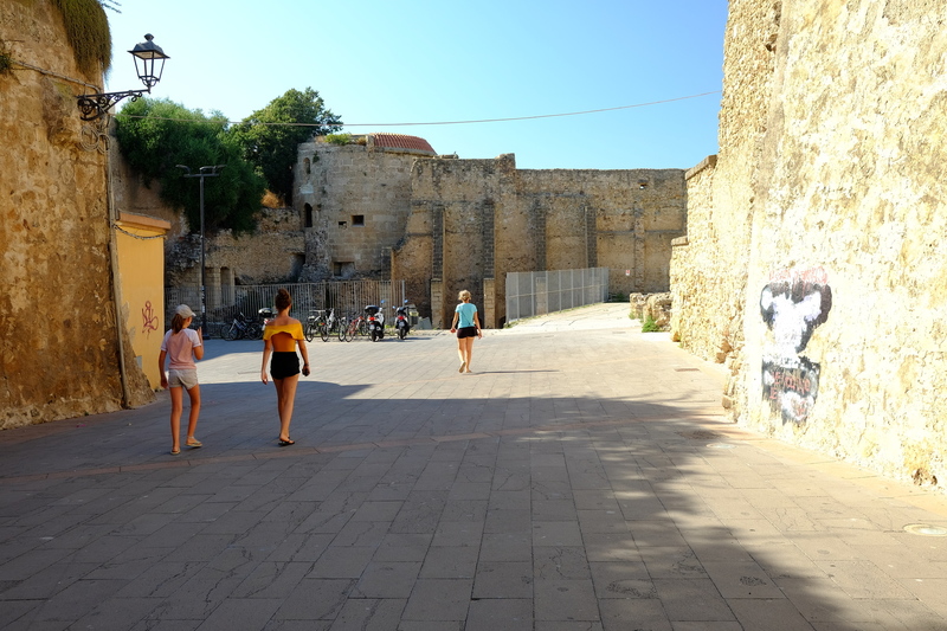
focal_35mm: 35
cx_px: 474
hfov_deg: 54.4
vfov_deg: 37.8
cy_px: 316
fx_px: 920
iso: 200
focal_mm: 23
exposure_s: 1/70
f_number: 8
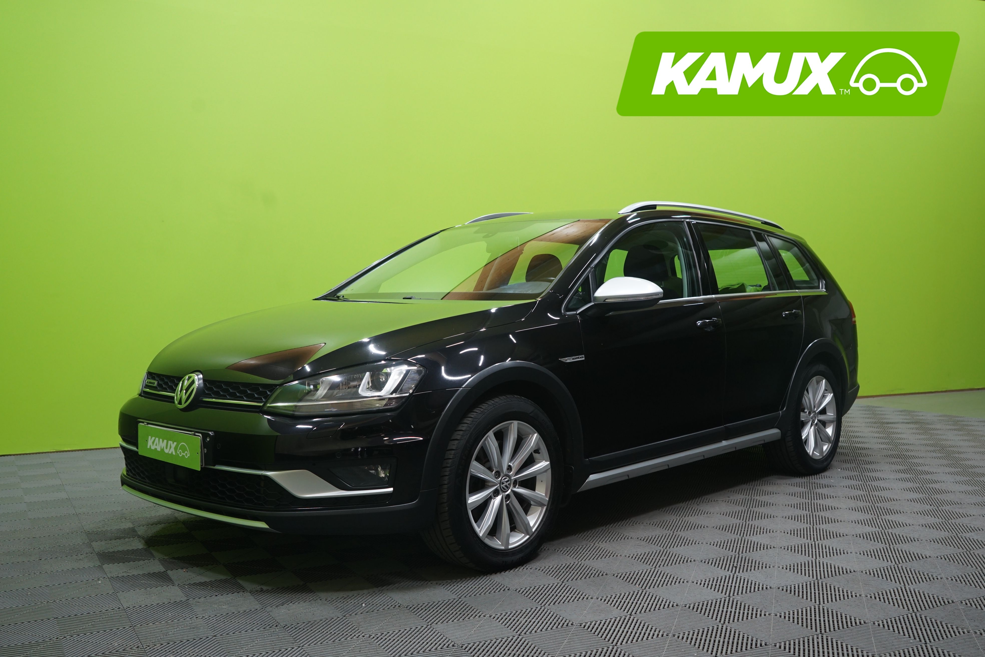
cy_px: 328
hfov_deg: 54.4
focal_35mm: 35
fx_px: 958
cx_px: 492
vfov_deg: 37.9
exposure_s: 1/25
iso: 800
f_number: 5.6
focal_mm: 35
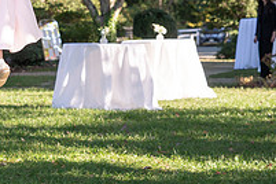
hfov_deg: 10.0
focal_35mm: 202
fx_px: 1549
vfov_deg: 6.8
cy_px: 23
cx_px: -62
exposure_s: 1/125
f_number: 5.6
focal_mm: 70
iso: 100
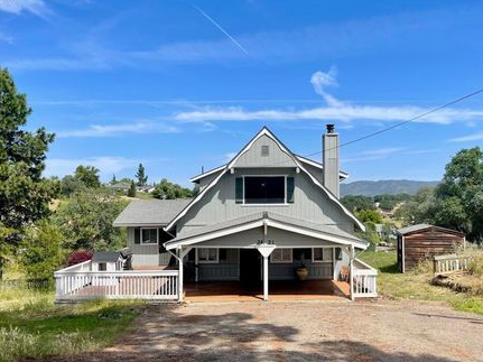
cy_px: 197
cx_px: 260
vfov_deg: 48.2
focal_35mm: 29
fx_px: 405
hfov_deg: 61.6
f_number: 1.6
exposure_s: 1/3788
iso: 32
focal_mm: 5.1
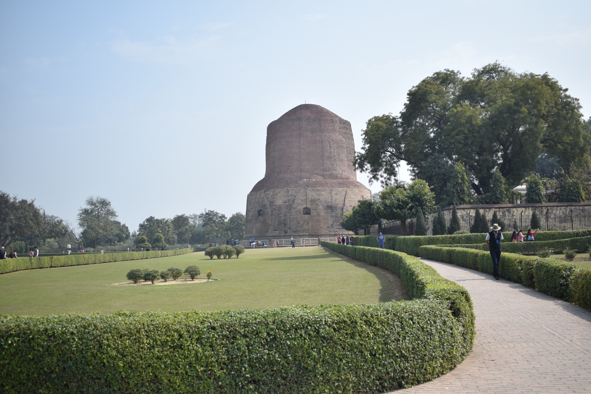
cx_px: 296
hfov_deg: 53.1
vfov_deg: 36.9
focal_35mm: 36
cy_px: 197
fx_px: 591
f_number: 4.5
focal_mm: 24
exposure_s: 1/4000
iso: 500
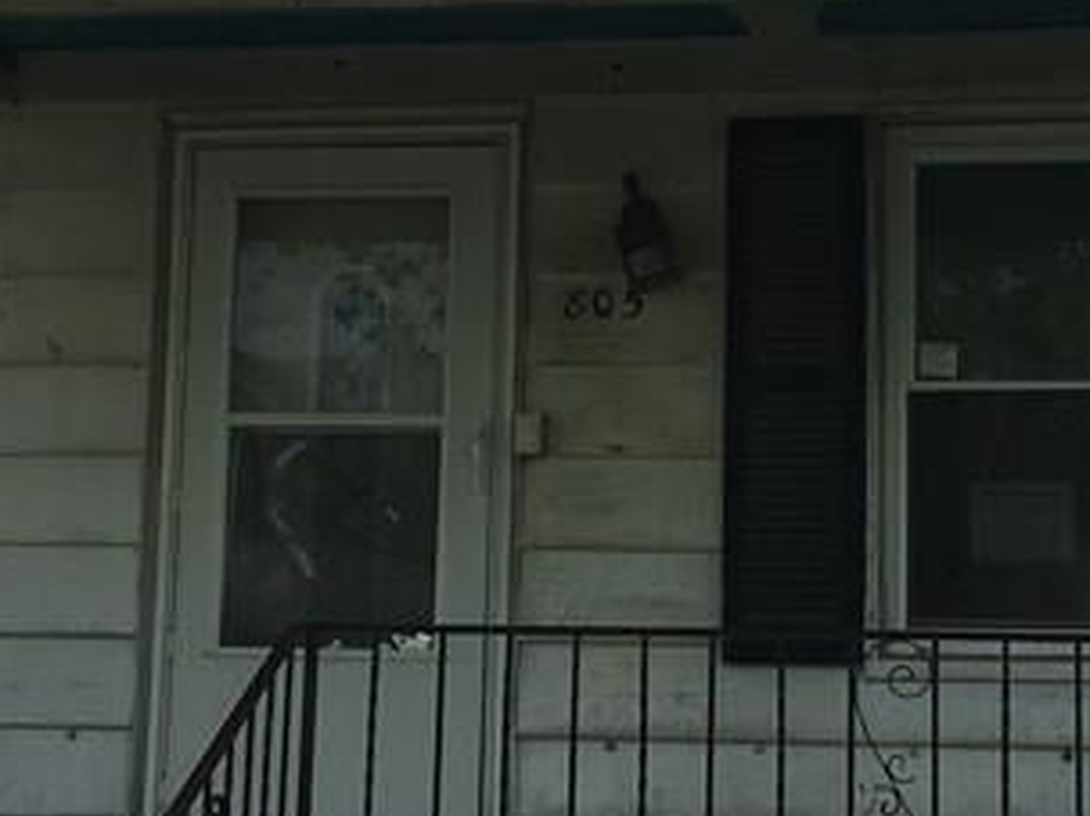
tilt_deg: +9.8
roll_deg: -1.5
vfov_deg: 15.0
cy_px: 180
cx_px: 680
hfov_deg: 20.0
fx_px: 3085
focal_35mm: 98
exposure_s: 1/905
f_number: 2.2
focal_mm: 4.15
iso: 25
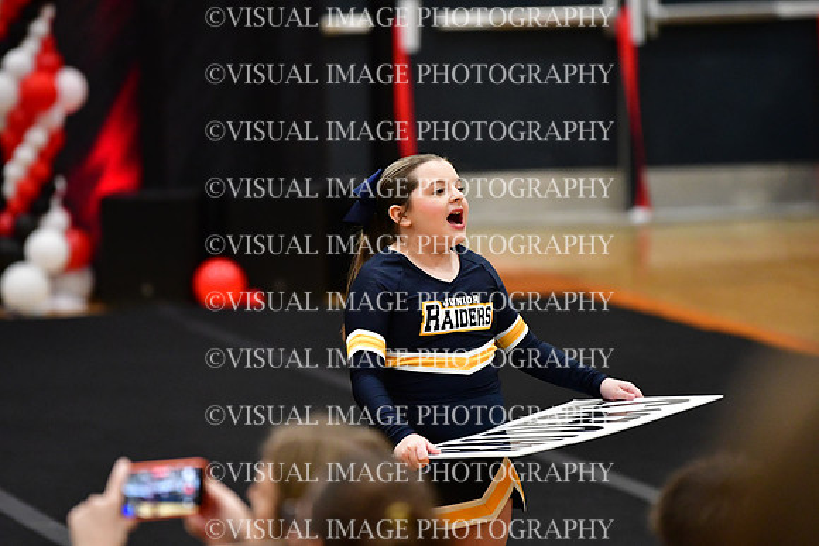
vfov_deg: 5.1
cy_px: 273
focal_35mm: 270
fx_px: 6144
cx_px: 410
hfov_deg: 7.6
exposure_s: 1/800
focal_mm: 180
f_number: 2.8
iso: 4000
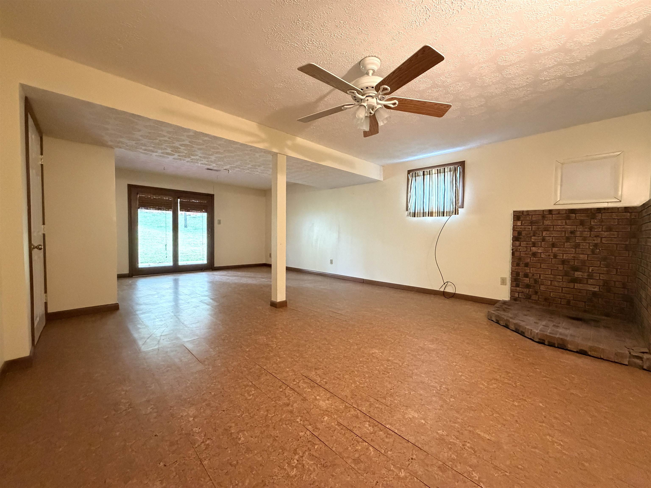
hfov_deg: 102.1
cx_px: 326
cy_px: 244
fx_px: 263
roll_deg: -0.6
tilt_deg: -2.9
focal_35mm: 14
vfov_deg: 85.7
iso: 800
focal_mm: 2.22
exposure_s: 1/60
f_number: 2.2
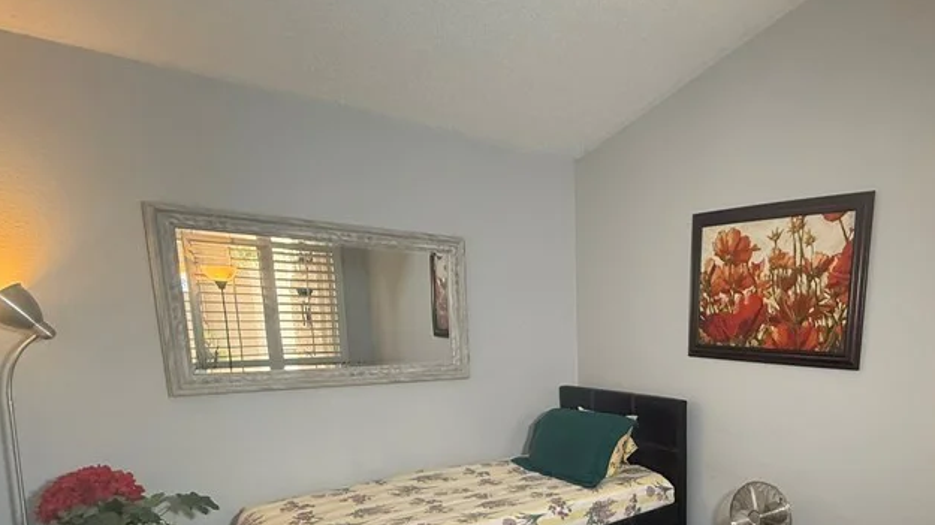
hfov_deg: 71.1
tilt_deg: -11.0
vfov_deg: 43.2
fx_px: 620
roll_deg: -0.2
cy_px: 441
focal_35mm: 25
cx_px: 651
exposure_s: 1/60
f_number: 2.2
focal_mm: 2.22
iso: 320
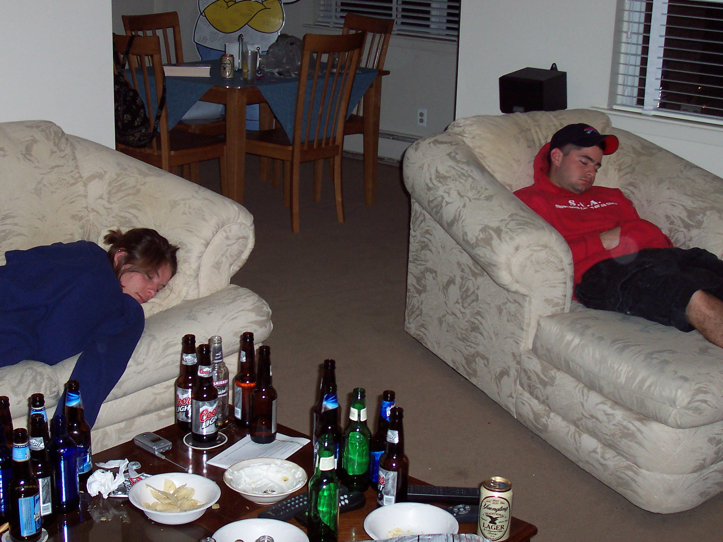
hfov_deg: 33.8
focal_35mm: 57
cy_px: 271
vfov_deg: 25.7
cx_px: 362
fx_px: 1191
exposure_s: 1/60
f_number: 3.4
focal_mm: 8.6
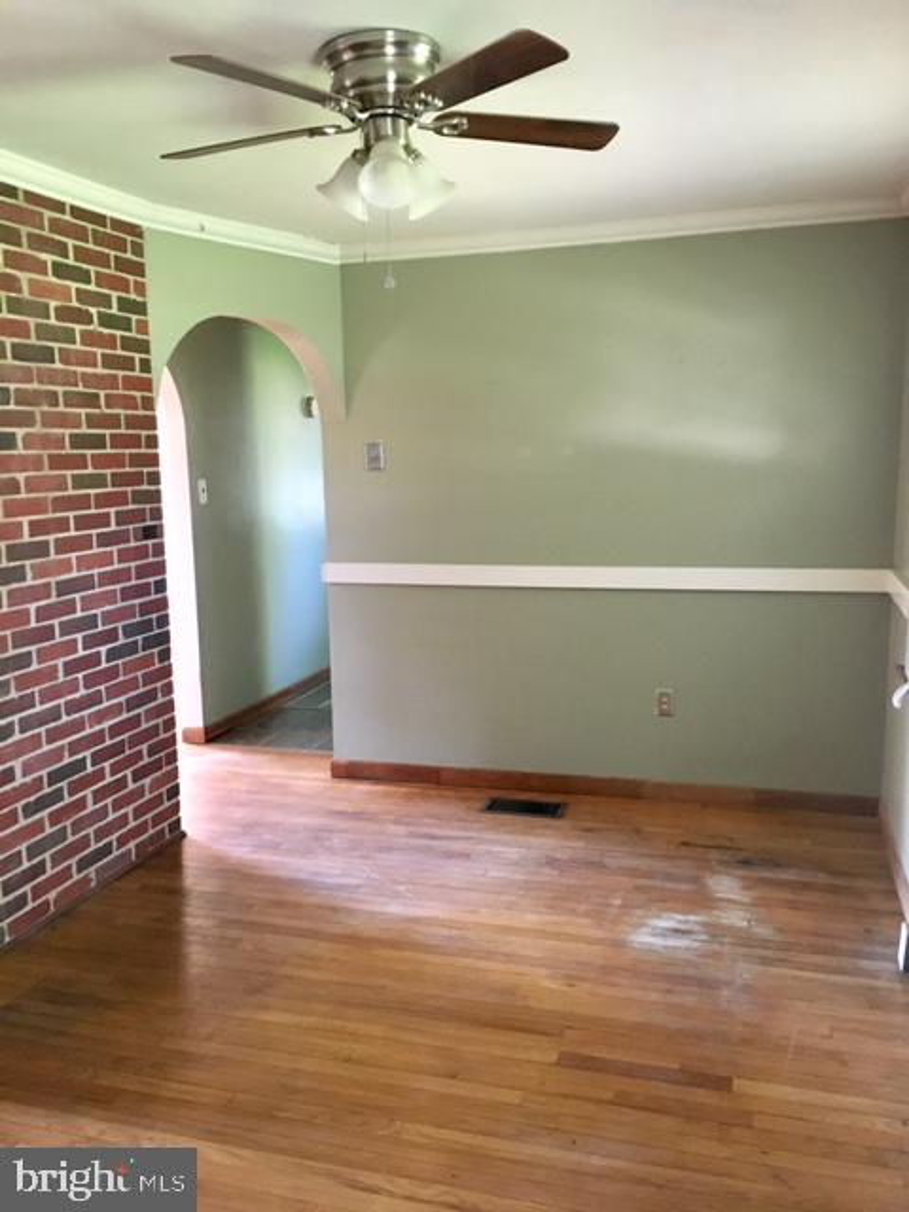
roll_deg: +1.1
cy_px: 606
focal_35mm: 29
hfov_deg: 48.2
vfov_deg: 61.7
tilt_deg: -9.1
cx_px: 454
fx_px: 1015
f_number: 2.2
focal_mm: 4.15
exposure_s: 1/15
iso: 200
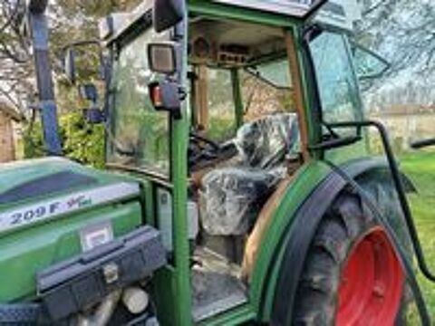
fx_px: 302
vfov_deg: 56.8
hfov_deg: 71.6
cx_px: 218
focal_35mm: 24
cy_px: 163
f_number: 1.7
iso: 121
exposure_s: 1/100
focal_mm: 5.24
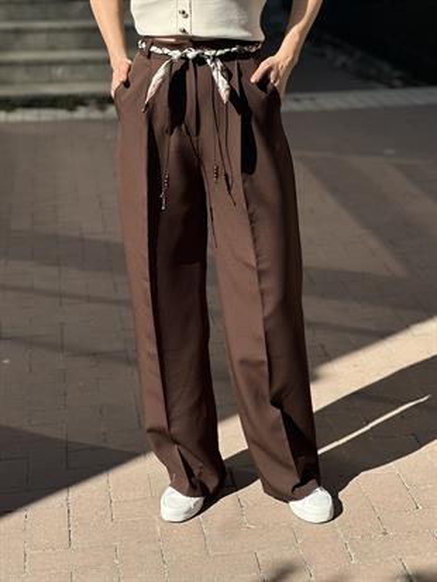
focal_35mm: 77
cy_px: 291
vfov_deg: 25.3
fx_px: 1295
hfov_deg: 19.1
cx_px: 218
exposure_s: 1/395
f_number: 2.8
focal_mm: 9
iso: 32
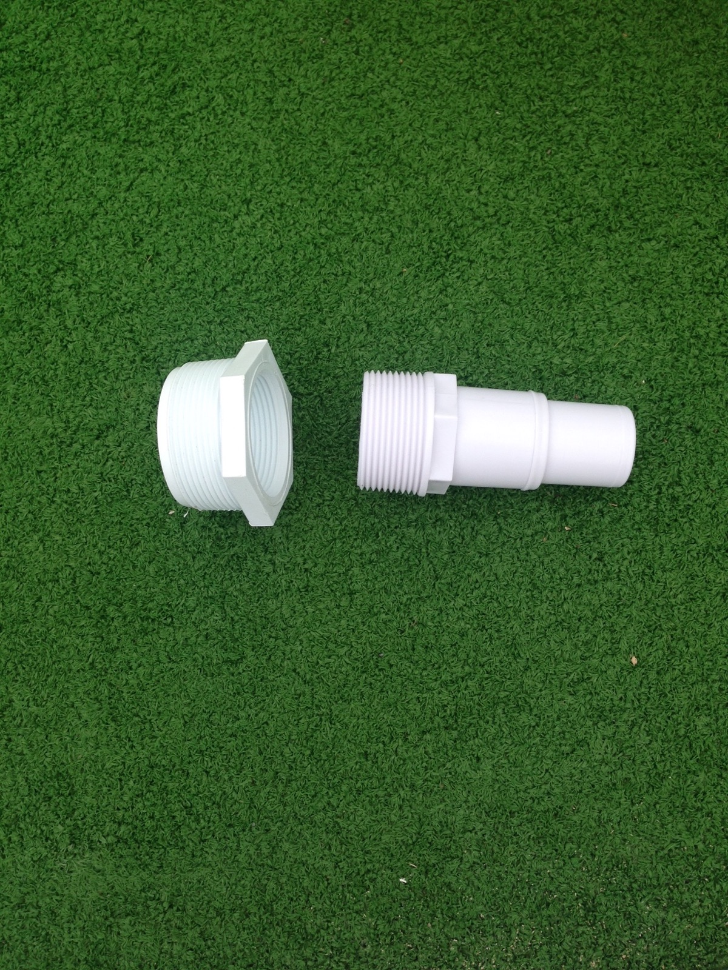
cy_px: 485
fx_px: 925
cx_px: 364
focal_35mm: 33
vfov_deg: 55.4
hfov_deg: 42.9
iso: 50
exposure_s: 1/225
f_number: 2.4
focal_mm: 4.12
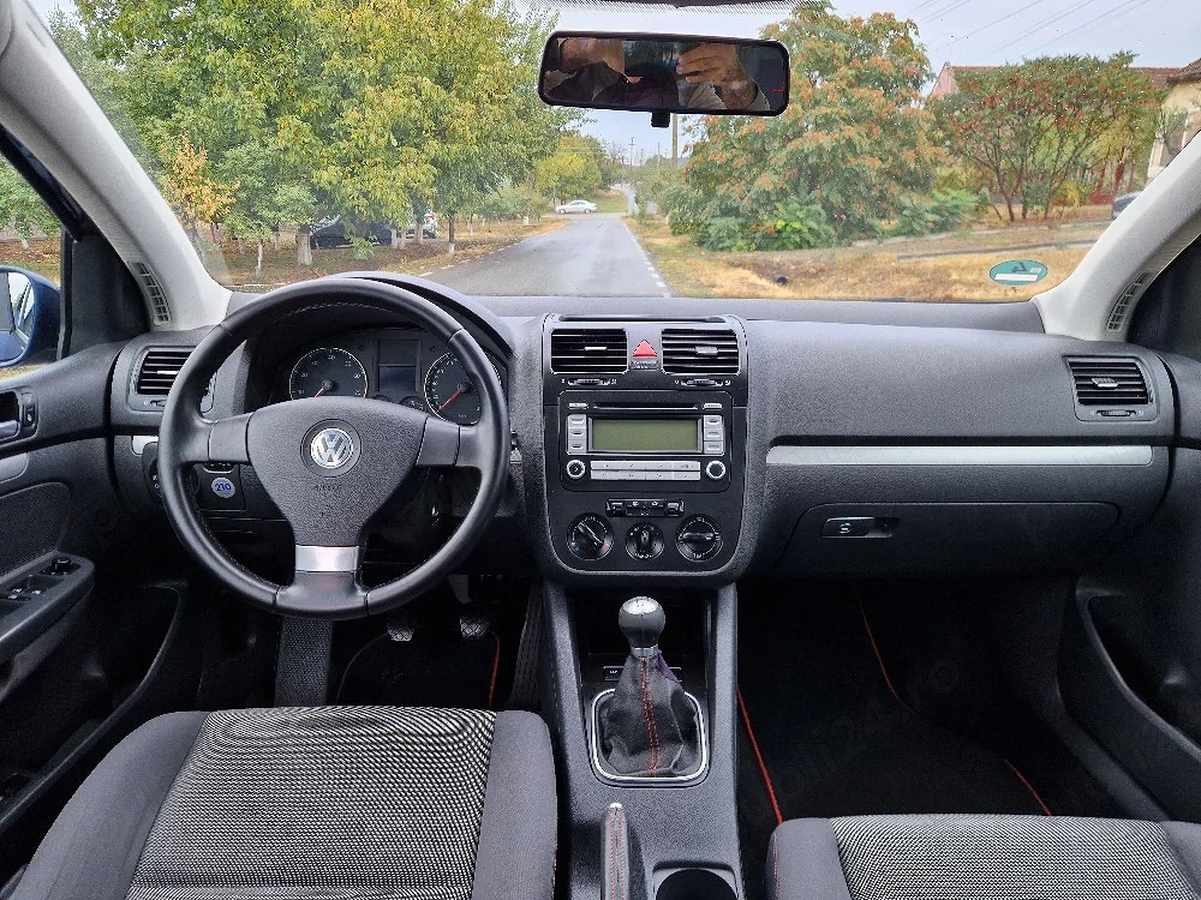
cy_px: 450
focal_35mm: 23
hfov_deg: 73.9
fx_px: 798
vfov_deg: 58.9
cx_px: 600
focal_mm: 5.4
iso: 125
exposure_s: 1/100
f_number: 1.8
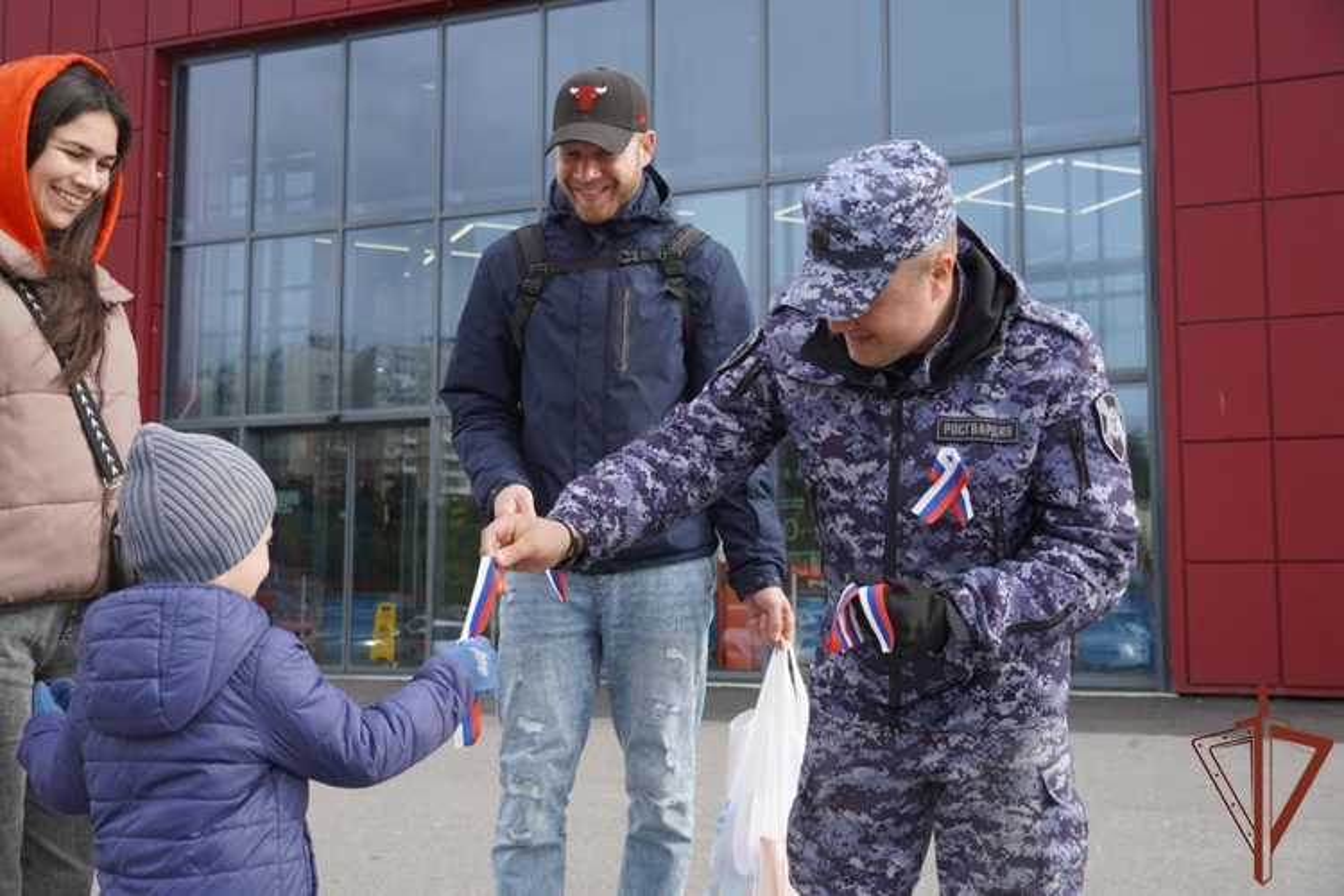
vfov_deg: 30.8
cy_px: 448
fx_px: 1624
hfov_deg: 45.0
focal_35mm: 44
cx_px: 672
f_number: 4.5
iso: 100
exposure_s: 1/250
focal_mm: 29
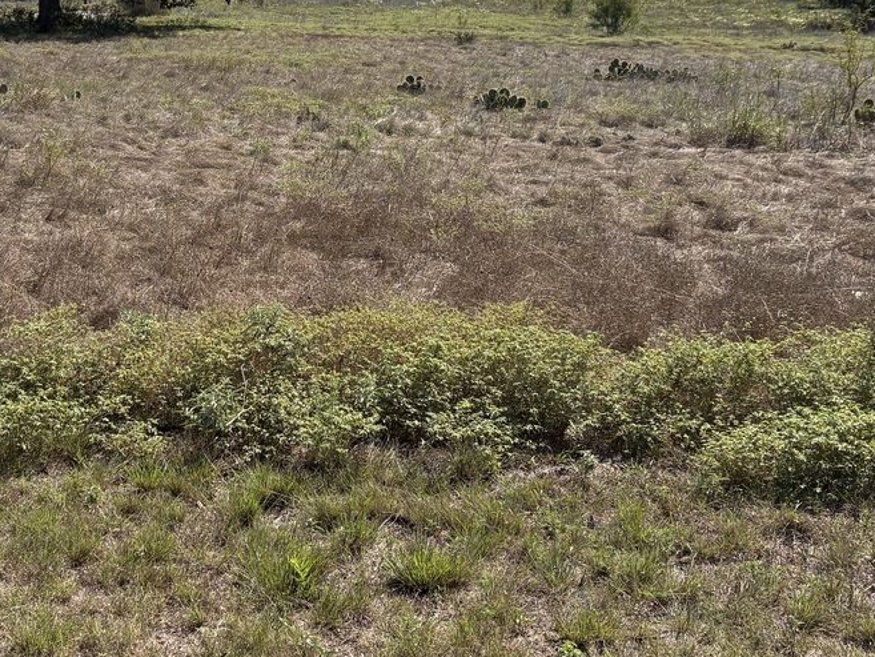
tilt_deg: -6.2
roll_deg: +1.4
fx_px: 1441
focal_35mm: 57
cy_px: 75
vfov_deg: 25.0
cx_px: 284
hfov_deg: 33.4
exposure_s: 1/5348
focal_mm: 5.96
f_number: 1.6
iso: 50
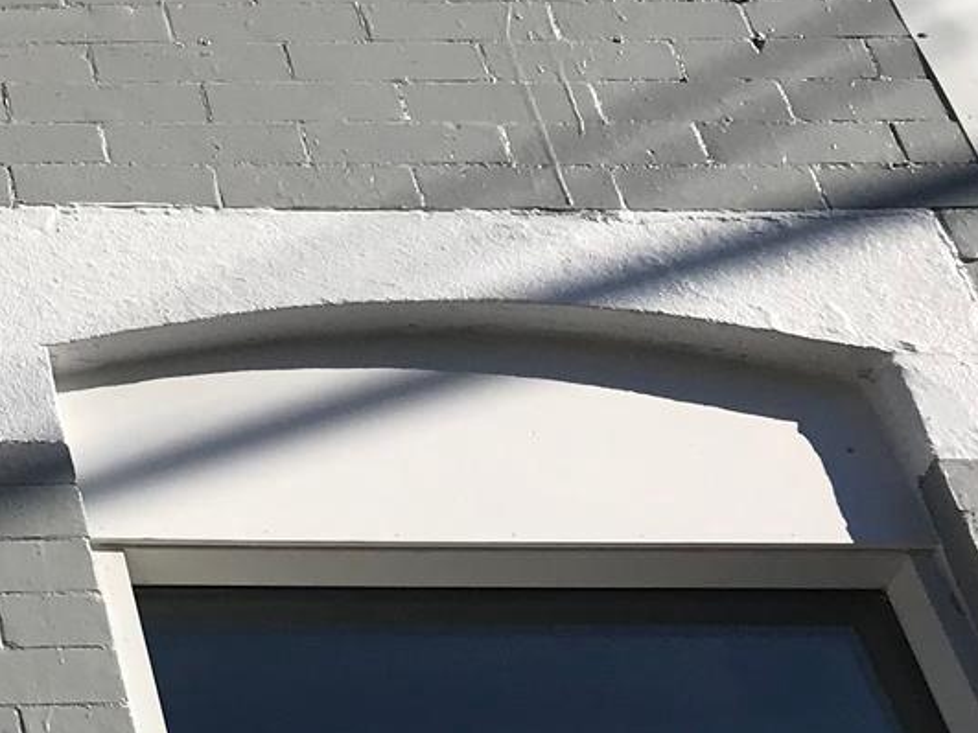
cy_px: 134
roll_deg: +1.8
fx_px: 3051
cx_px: -652
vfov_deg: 13.6
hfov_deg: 16.1
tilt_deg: +43.4
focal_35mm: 108
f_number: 1.8
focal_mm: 3.99
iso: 20
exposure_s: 1/4167
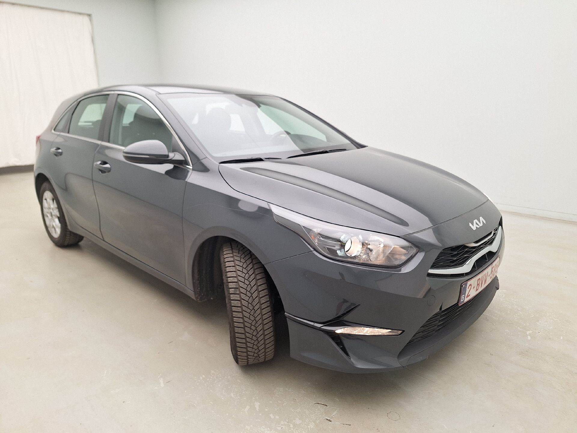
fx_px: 383
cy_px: 216
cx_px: 288
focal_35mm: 23
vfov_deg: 58.9
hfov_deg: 73.9
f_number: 1.8
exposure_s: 1/100
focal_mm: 5.54
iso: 64
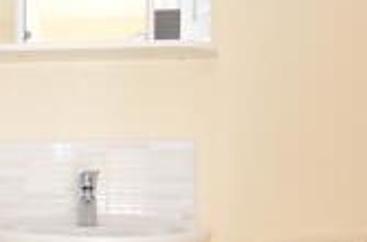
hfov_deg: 30.5
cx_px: -35
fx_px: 599
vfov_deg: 22.6
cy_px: 187
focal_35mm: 59
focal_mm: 10
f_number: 5
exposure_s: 1/5
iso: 200
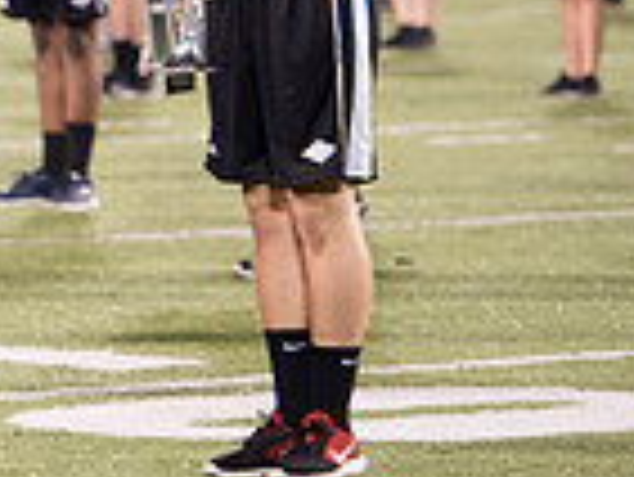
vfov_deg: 2.8
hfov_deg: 3.7
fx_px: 9789
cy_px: -128
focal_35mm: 534
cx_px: -589
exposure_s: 1/320
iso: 1000
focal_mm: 135
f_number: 2.8
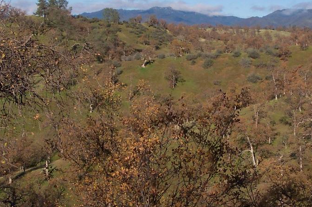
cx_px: 193
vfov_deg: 18.9
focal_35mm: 72
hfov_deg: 28.0
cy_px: 73
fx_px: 624
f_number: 4.8
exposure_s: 1/1000
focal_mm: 8
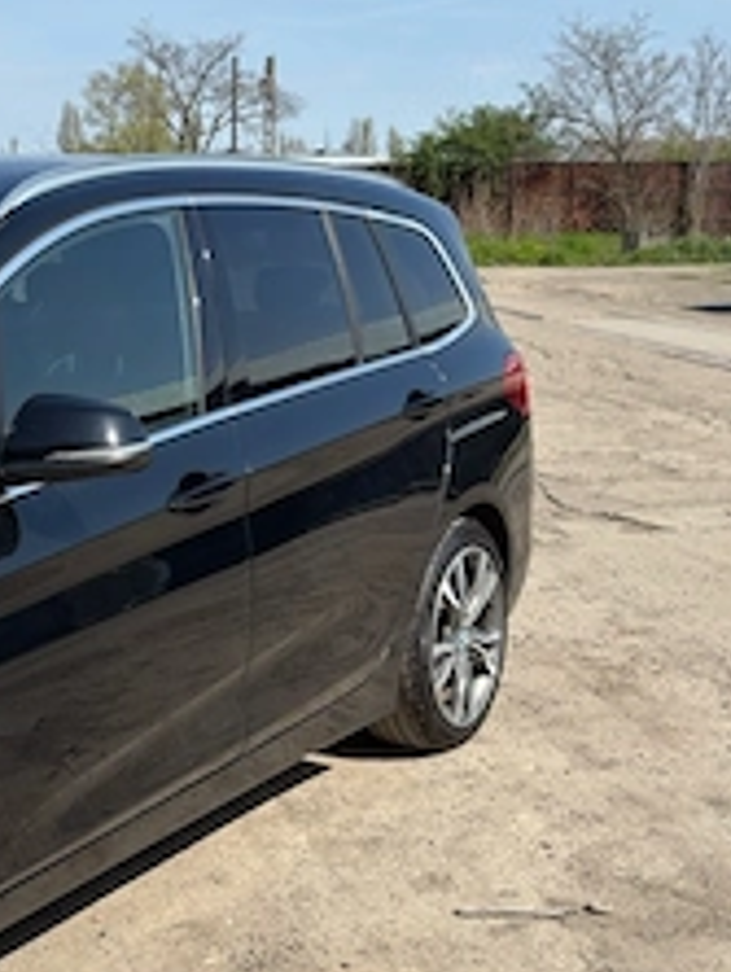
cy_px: 512
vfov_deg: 30.7
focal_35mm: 63
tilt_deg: -12.1
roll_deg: +1.5
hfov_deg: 23.1
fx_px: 1770
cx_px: 179
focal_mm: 6.76
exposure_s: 1/6024
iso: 100
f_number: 1.78
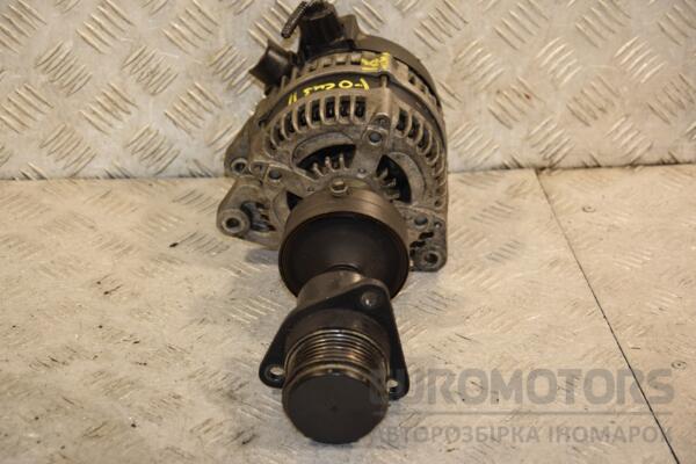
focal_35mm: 99
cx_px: 348
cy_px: 232
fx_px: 1914
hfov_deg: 20.6
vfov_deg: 13.8
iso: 800
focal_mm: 66
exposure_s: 1/160
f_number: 5.3
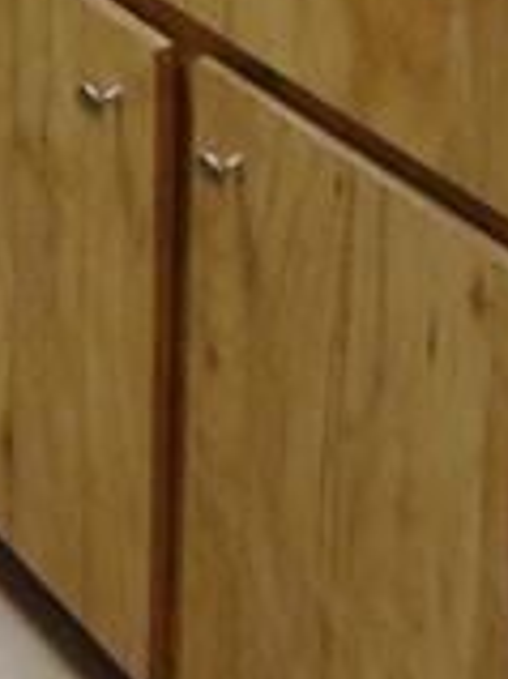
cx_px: -55
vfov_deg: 14.6
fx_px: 2371
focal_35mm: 121
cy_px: -478
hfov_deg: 12.0
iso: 320
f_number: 3
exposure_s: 1/40
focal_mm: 4.5
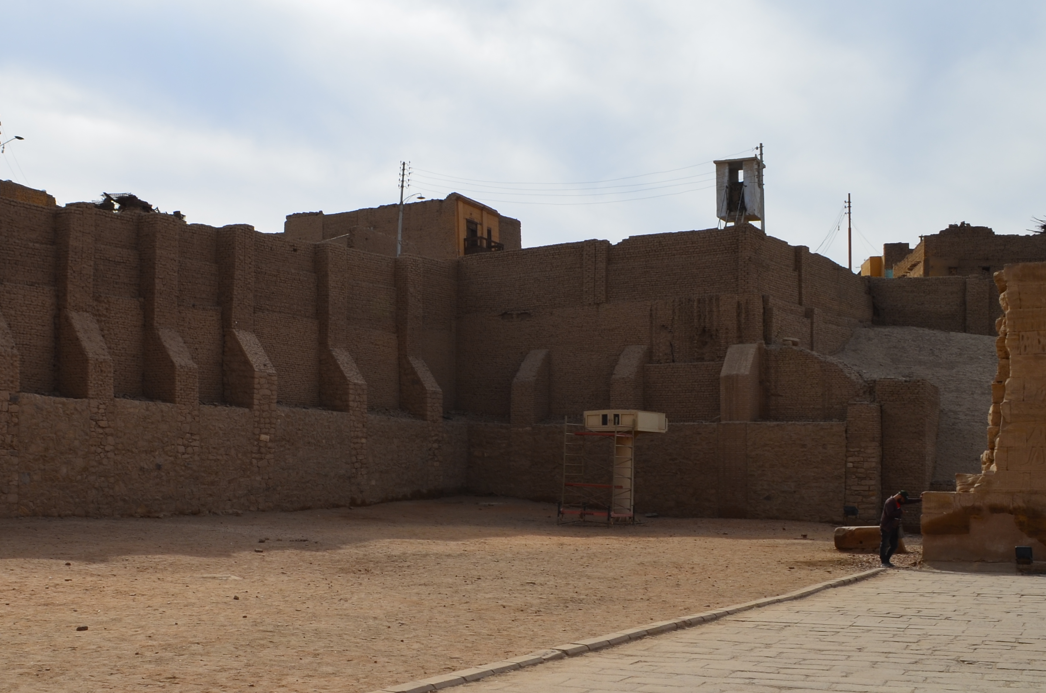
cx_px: 380
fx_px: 1363
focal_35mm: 47
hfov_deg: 41.6
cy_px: 392
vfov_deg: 28.5
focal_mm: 18
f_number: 11
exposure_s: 1/160
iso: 100
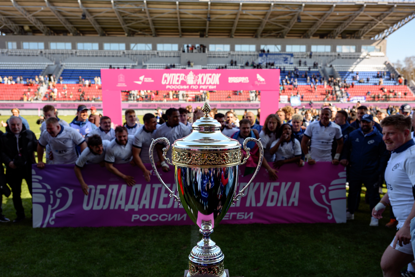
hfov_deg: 59.1
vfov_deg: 41.3
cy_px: 154
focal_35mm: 32
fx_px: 366
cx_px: 213
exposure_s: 1/250
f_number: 4.5
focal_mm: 28.5
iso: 100
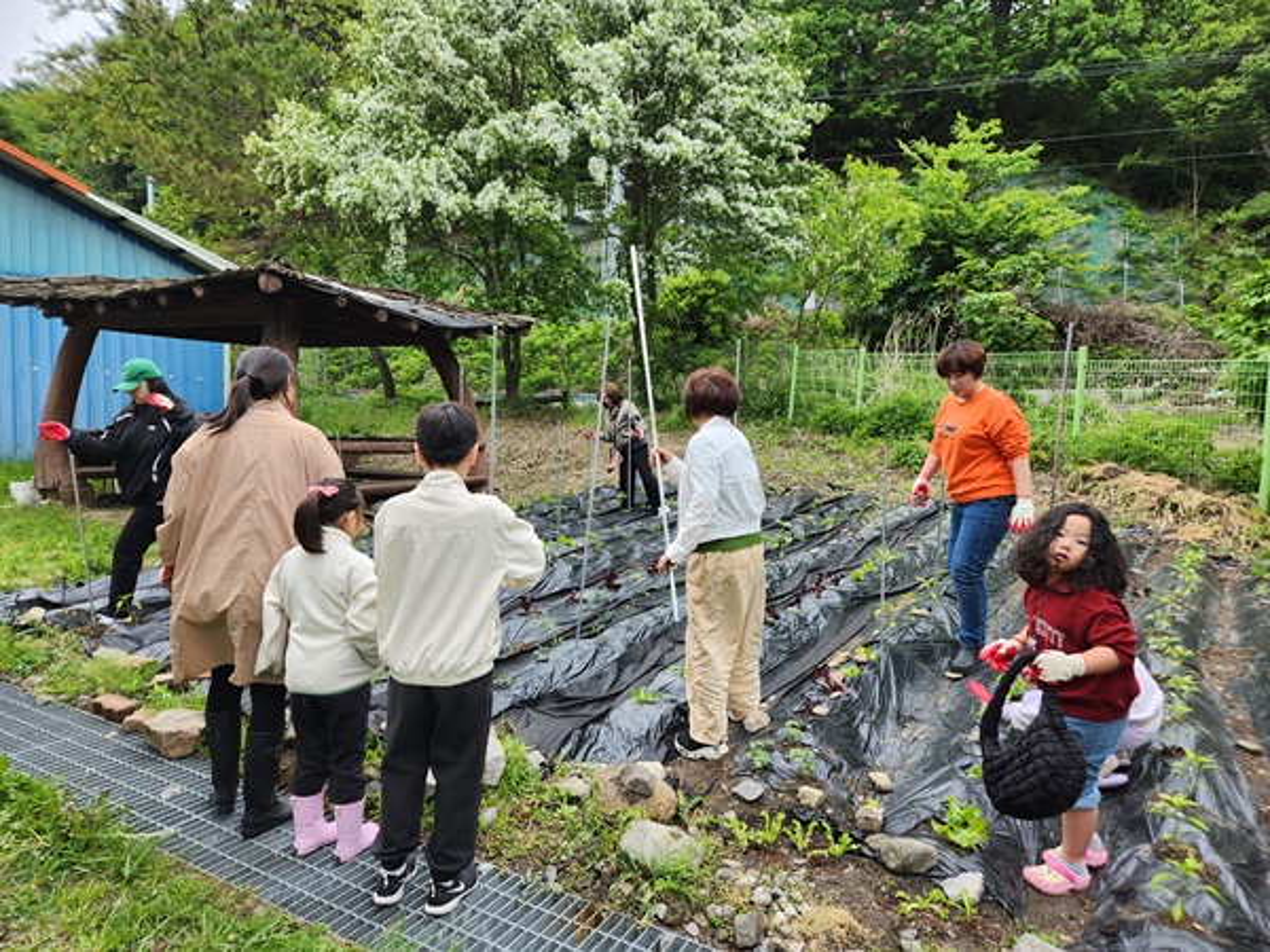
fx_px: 844
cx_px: 635
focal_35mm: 23
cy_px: 476
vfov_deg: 58.9
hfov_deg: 73.9
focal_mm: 5.4
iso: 20
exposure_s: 1/280
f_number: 1.8
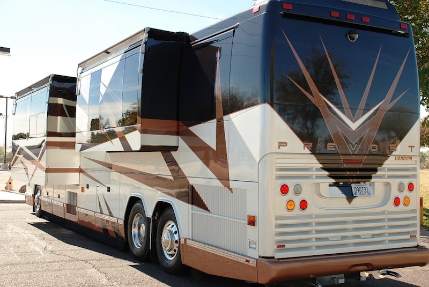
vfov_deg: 29.0
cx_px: 214
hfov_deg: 42.3
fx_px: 555
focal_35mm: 46
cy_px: 144
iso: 100
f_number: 6.3
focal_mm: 31
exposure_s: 1/160
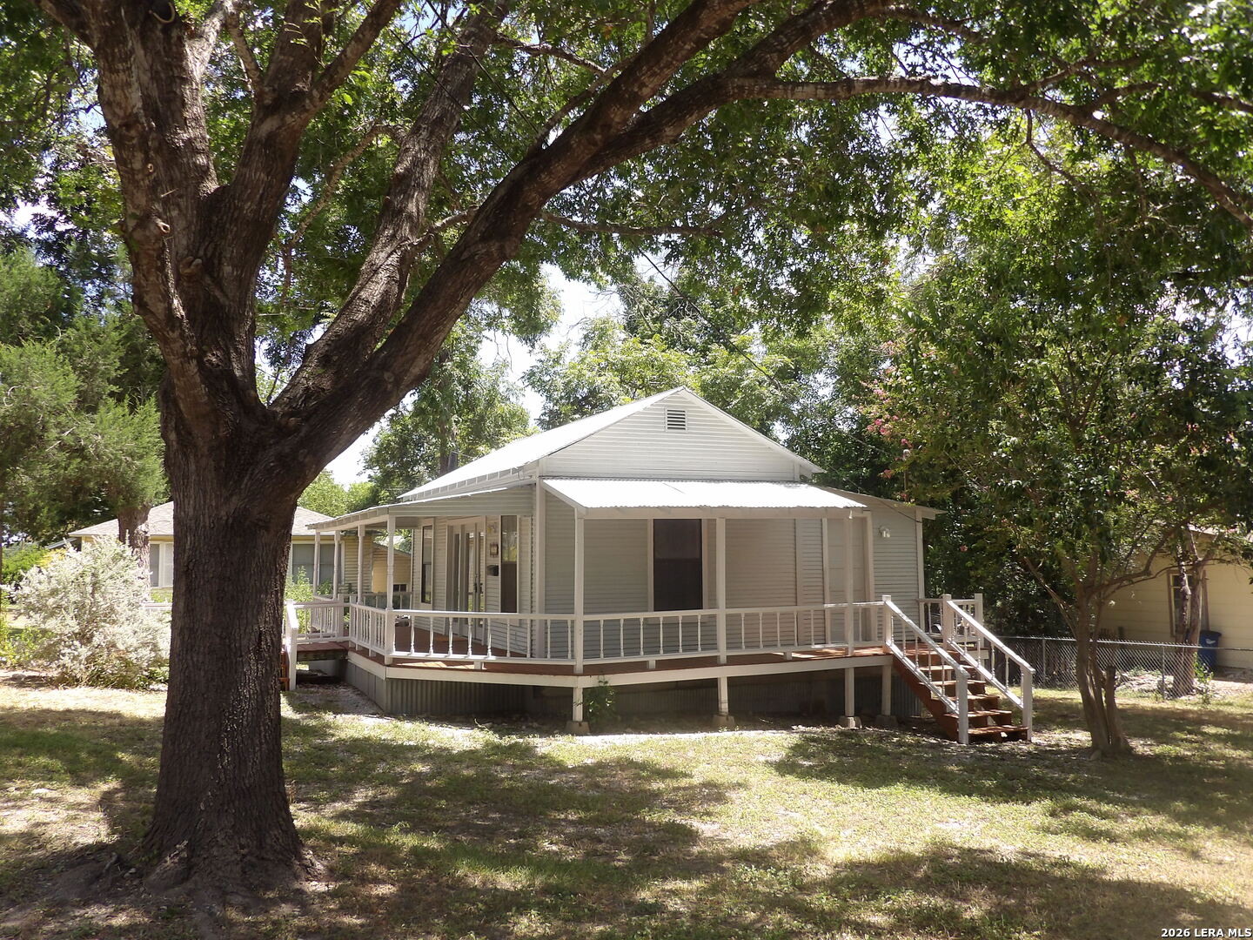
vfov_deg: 49.7
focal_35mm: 28
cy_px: 470
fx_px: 1014
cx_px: 626
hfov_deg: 63.4
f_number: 3.4
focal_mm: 5
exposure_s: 1/313
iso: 100
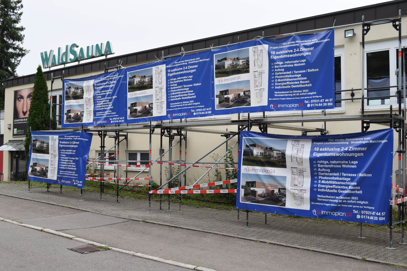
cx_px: 204
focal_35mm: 40
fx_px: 458
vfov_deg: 33.0
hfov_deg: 47.9
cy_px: 136
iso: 200
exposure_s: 1/250
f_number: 8
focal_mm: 27
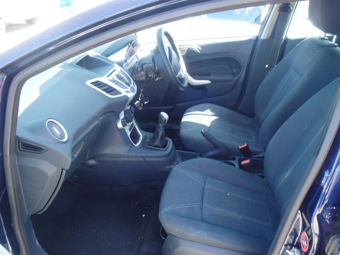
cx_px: 170
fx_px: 295
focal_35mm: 30
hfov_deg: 60.0
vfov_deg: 46.8
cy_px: 128
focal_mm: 5.4
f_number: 4.1
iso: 200
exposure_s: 1/40
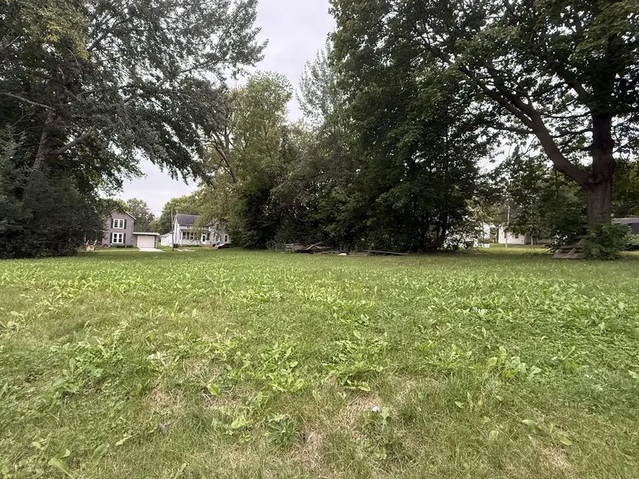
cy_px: 233
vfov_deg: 74.7
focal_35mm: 17
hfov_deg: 90.9
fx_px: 314
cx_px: 294
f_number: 2.2
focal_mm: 2.22
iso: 250
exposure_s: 1/99
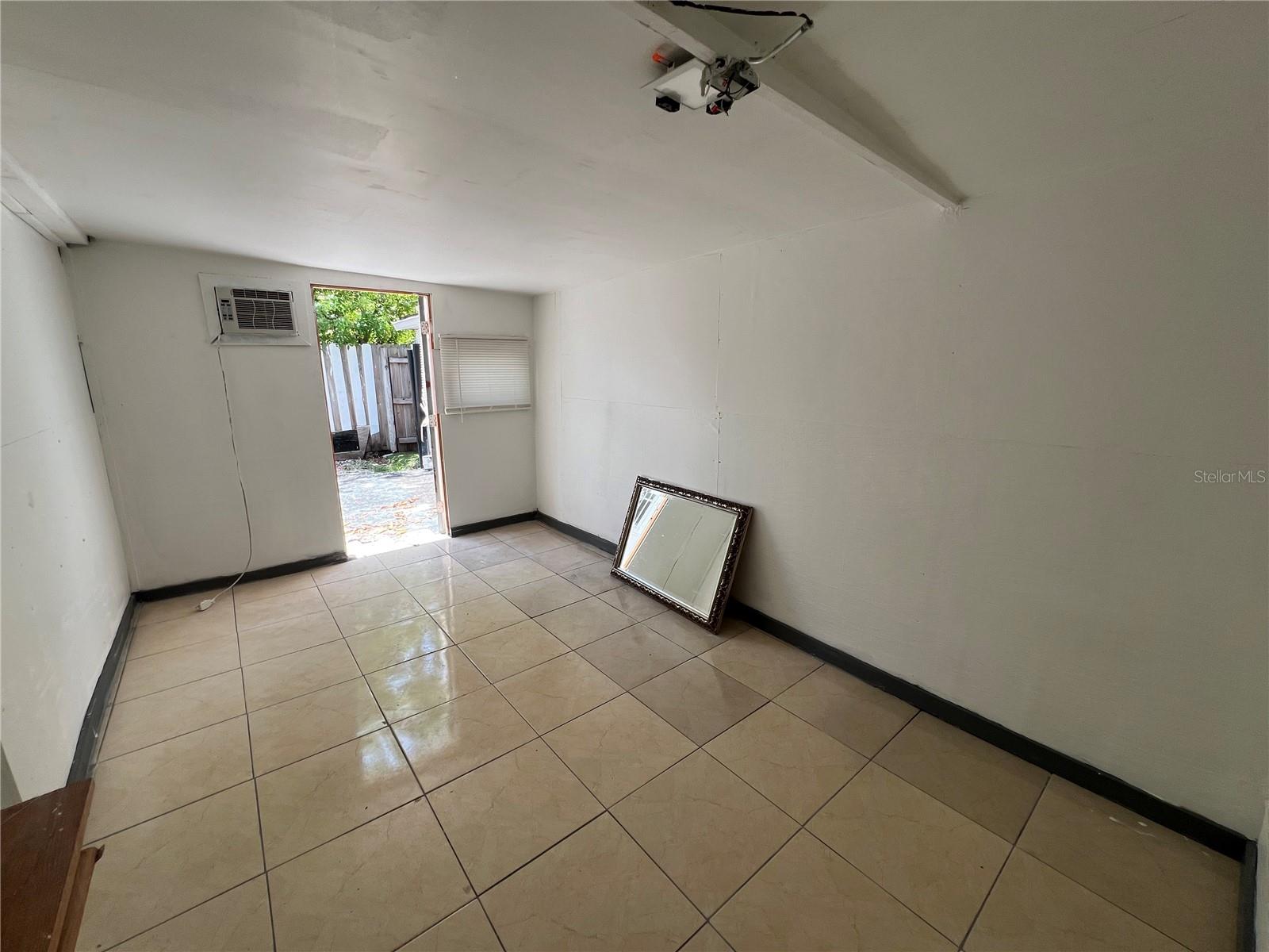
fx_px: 477
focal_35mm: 13
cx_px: 634
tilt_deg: -10.9
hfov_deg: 106.2
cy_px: 476
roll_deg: +1.0
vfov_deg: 89.9
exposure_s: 1/141
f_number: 1.8
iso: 32
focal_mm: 1.57
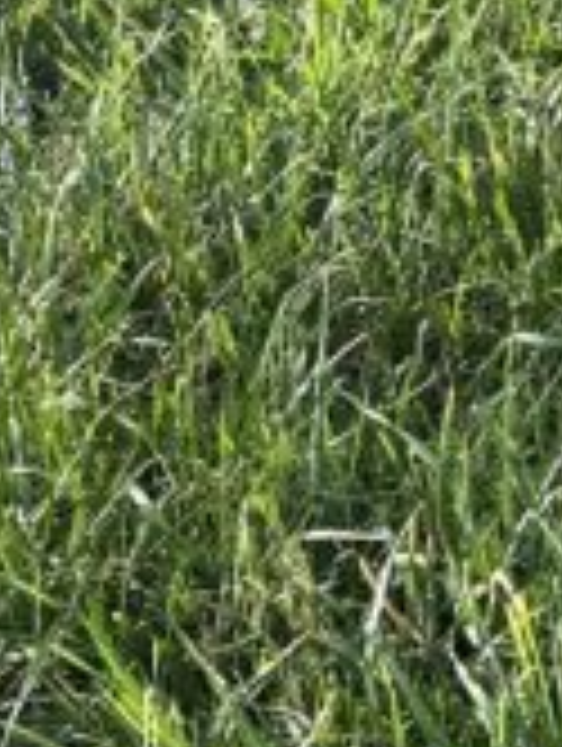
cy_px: -194
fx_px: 3455
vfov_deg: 12.0
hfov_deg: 9.2
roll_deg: +3.3
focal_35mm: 160
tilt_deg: -34.7
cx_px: 674
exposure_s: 1/611
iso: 50
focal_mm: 5.7
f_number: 1.5
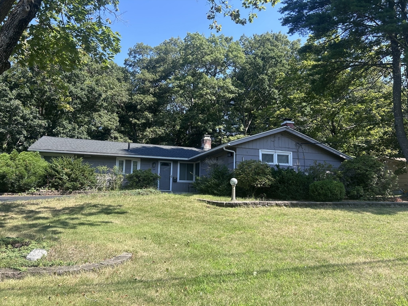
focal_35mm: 26
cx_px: 204
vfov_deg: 53.1
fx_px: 306
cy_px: 153
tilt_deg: +7.7
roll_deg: -0.8
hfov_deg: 67.3
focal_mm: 5.7
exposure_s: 1/1252
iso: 50
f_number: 1.5
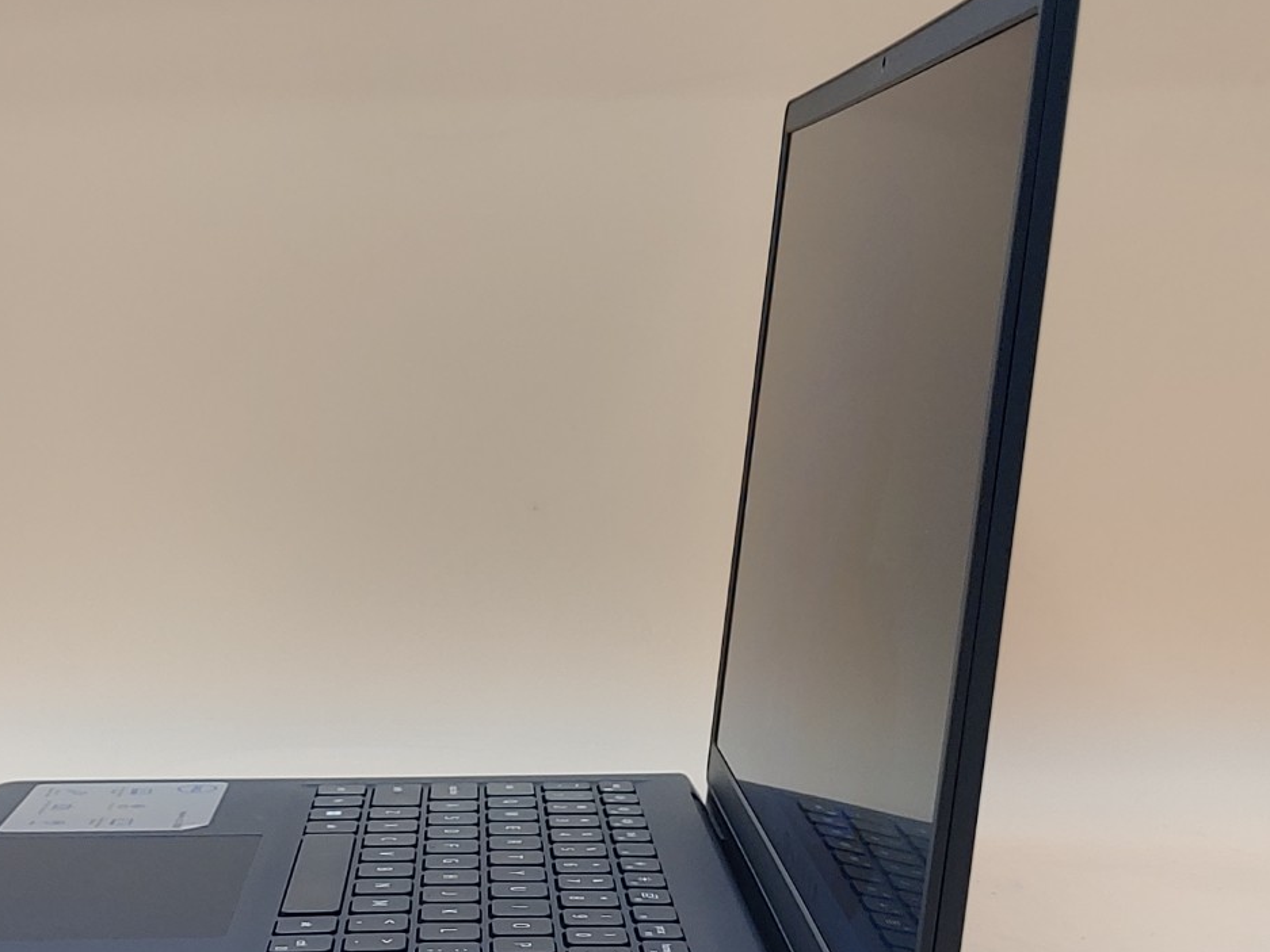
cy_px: 604
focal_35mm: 63
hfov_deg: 30.4
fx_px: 2312
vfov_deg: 23.2
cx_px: 394
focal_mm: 4.36
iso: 50
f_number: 1.8
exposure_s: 1/62
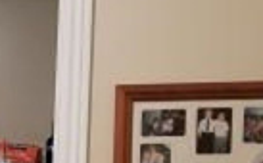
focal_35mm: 129
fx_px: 923
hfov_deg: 14.4
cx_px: -198
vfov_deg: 9.7
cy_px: 270
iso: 200
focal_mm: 4.25
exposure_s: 1/20
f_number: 1.7
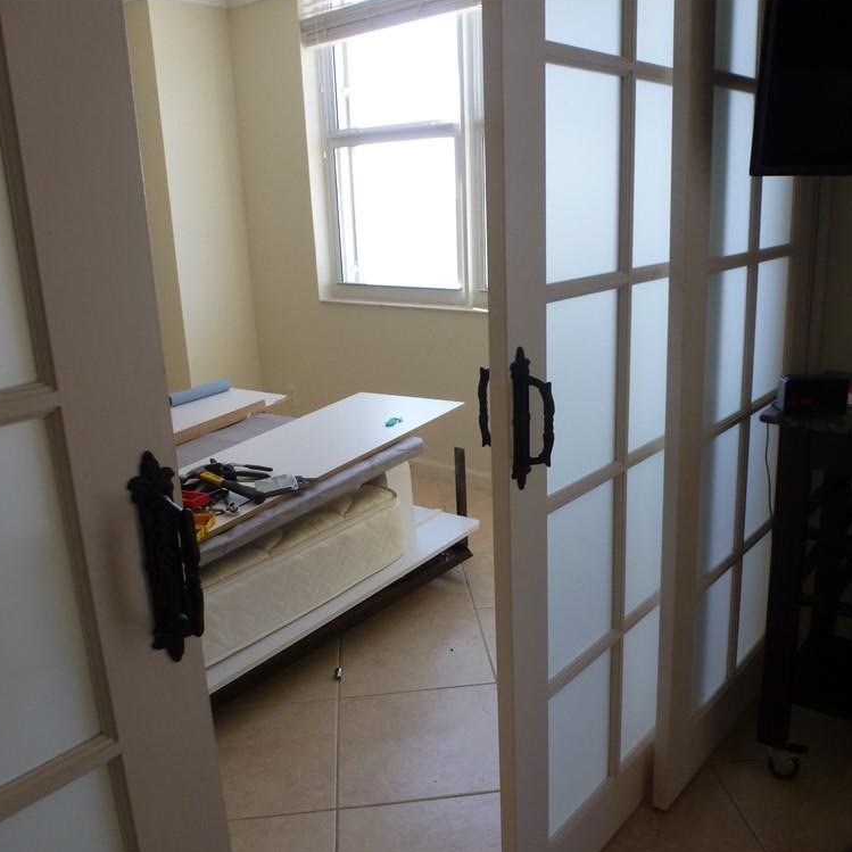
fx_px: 808
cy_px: 429
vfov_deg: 55.6
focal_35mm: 29
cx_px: 455
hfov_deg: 55.6
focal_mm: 4.3
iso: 160
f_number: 3.3
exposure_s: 1/60
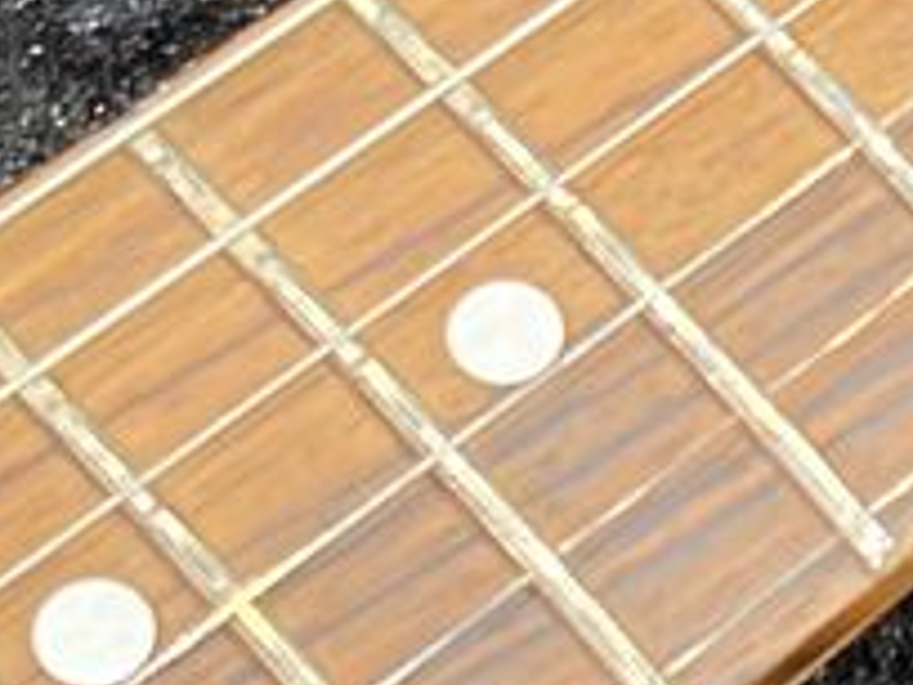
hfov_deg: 6.0
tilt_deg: -55.5
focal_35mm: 327
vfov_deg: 4.5
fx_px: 8625
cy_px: -358
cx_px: 1566
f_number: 1.6
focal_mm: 5.96
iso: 320
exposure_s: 1/30
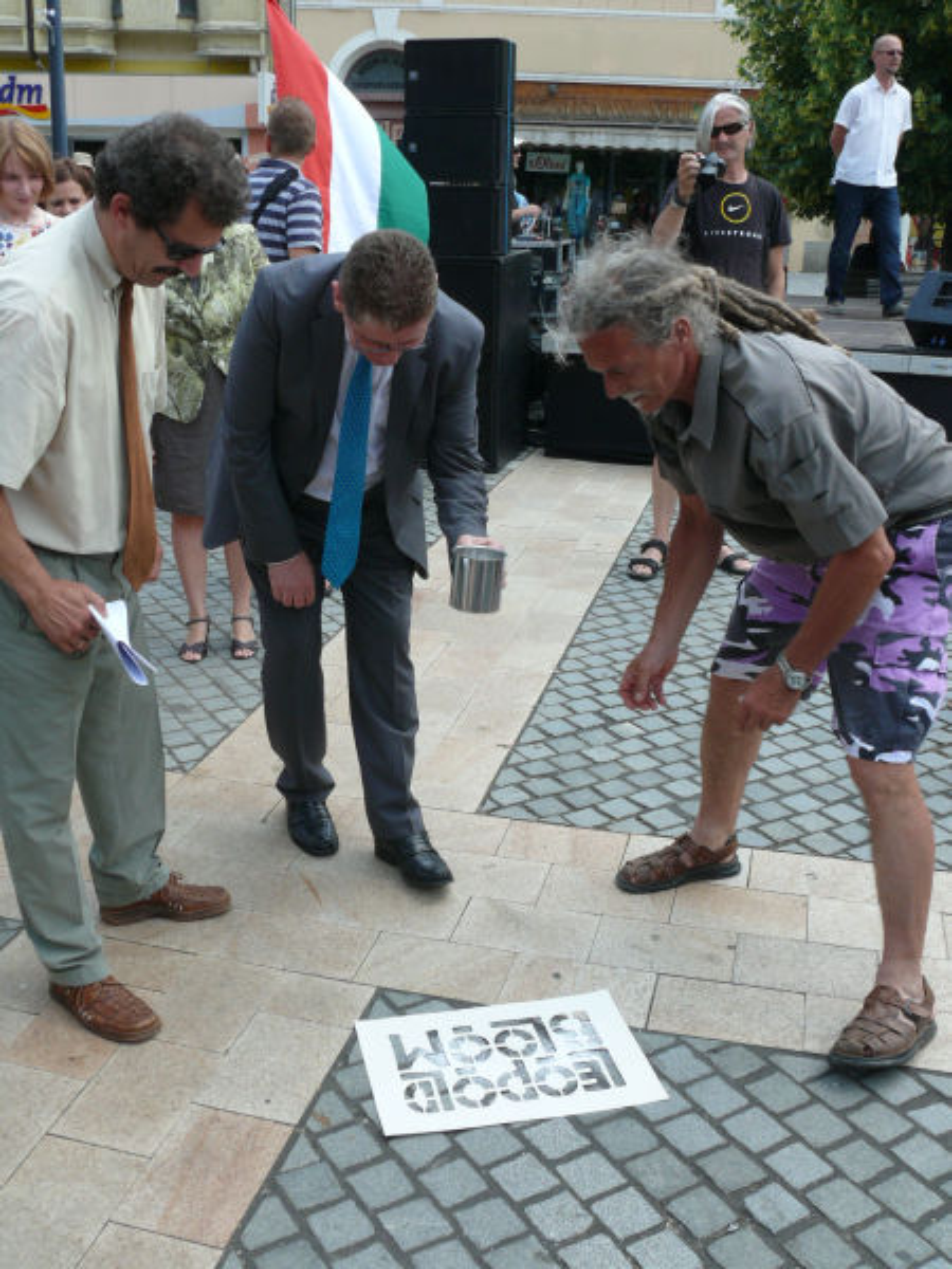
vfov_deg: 52.6
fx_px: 1283
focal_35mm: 35
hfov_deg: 40.7
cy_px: 634
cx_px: 476
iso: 100
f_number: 5.6
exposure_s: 1/250
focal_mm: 7.4
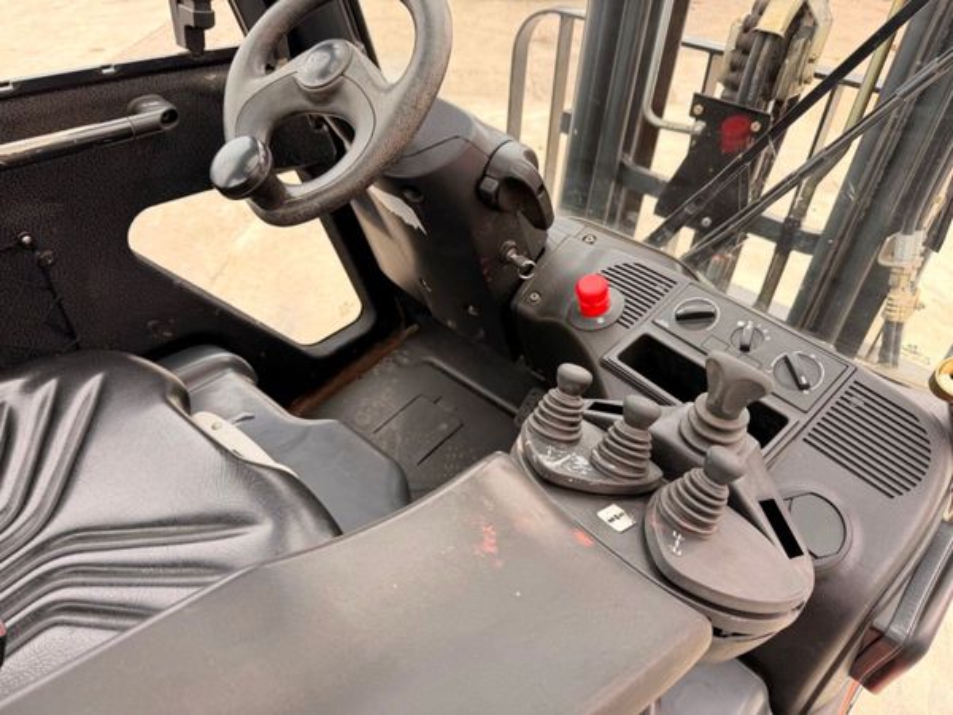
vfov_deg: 56.8
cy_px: 358
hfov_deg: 71.6
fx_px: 661
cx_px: 476
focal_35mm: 24
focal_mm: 6.76
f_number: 1.78
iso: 80
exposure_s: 1/376
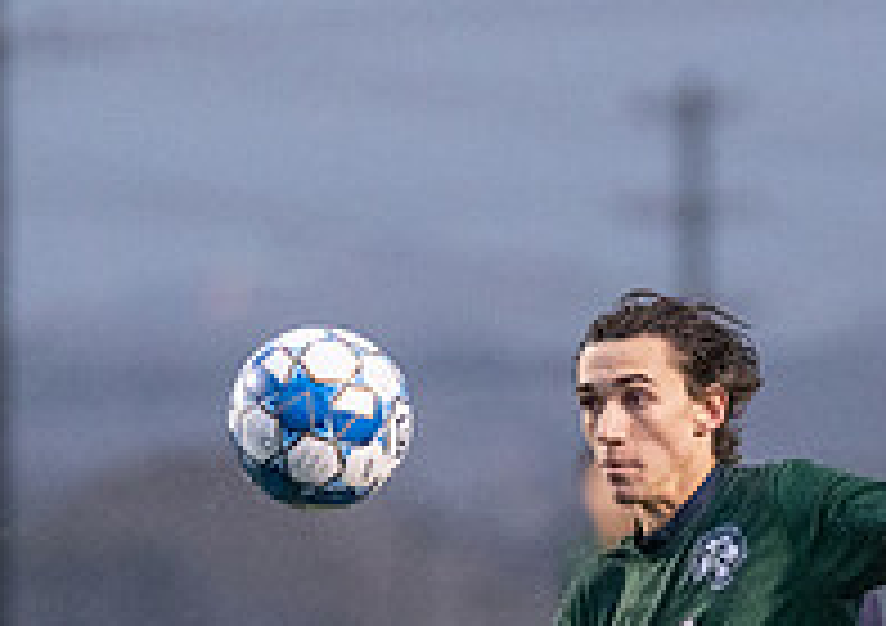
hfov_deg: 2.6
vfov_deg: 1.8
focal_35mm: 789
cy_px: 841
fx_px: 19772
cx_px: 650
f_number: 2.8
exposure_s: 1/1250
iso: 5000
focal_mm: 200
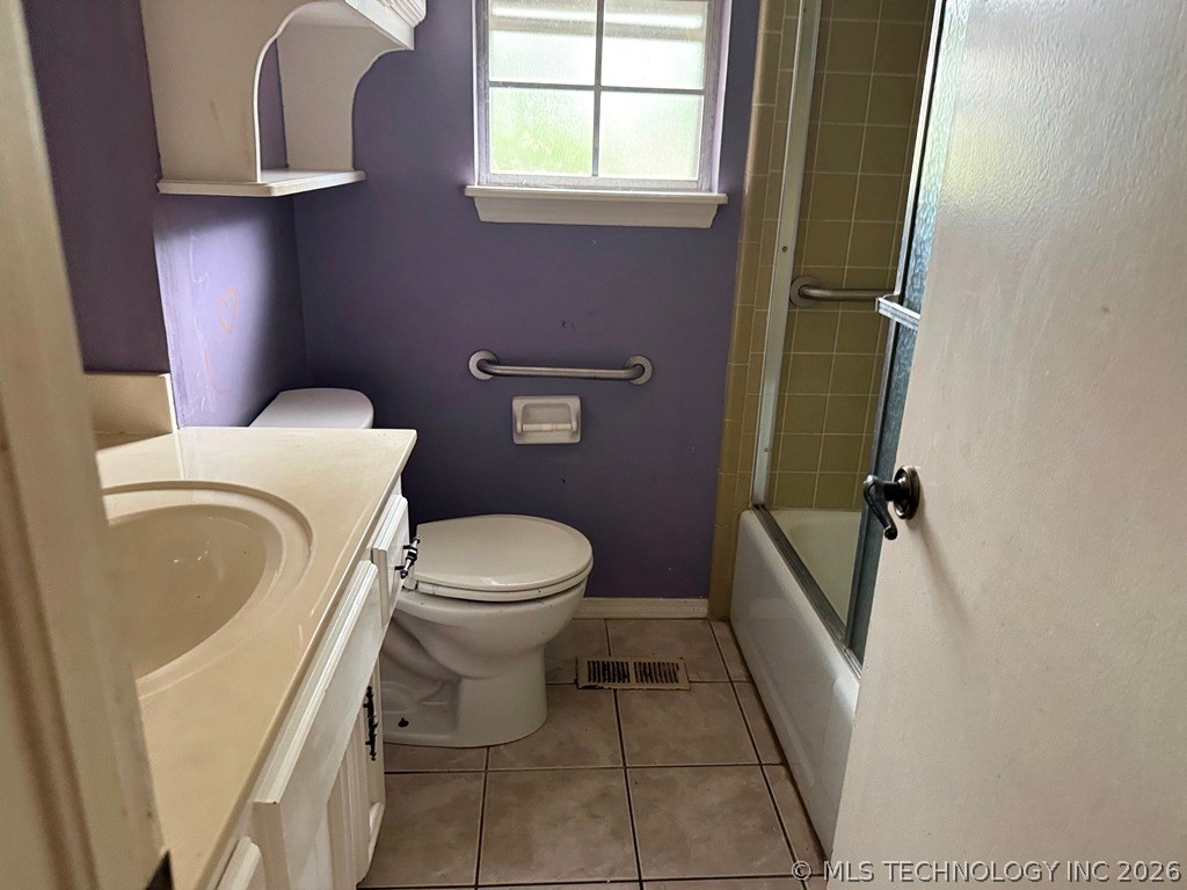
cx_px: 594
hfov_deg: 71.6
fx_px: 823
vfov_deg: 56.8
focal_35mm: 24
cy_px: 445
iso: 500
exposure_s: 1/60
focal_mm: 6.76
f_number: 1.78
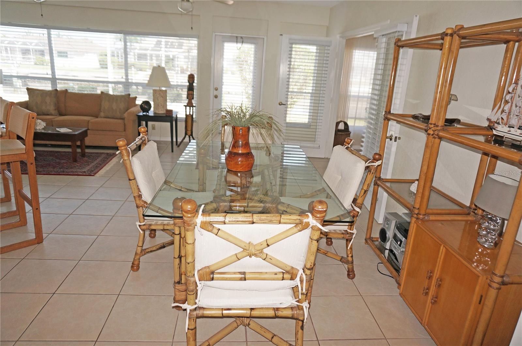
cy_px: 173
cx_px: 261
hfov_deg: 73.8
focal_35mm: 24
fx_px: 348
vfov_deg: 53.0
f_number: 4
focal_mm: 16
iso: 250
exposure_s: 1/160
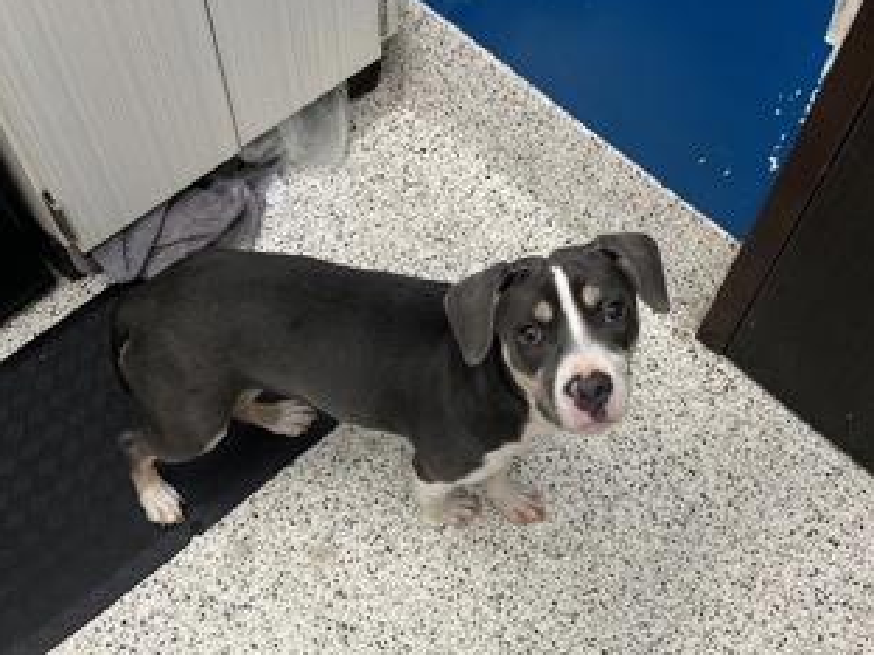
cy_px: 529
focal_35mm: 35
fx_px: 884
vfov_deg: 39.0
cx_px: 436
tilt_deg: -65.0
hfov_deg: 52.6
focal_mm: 5.1
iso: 80
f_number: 1.6
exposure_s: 1/120
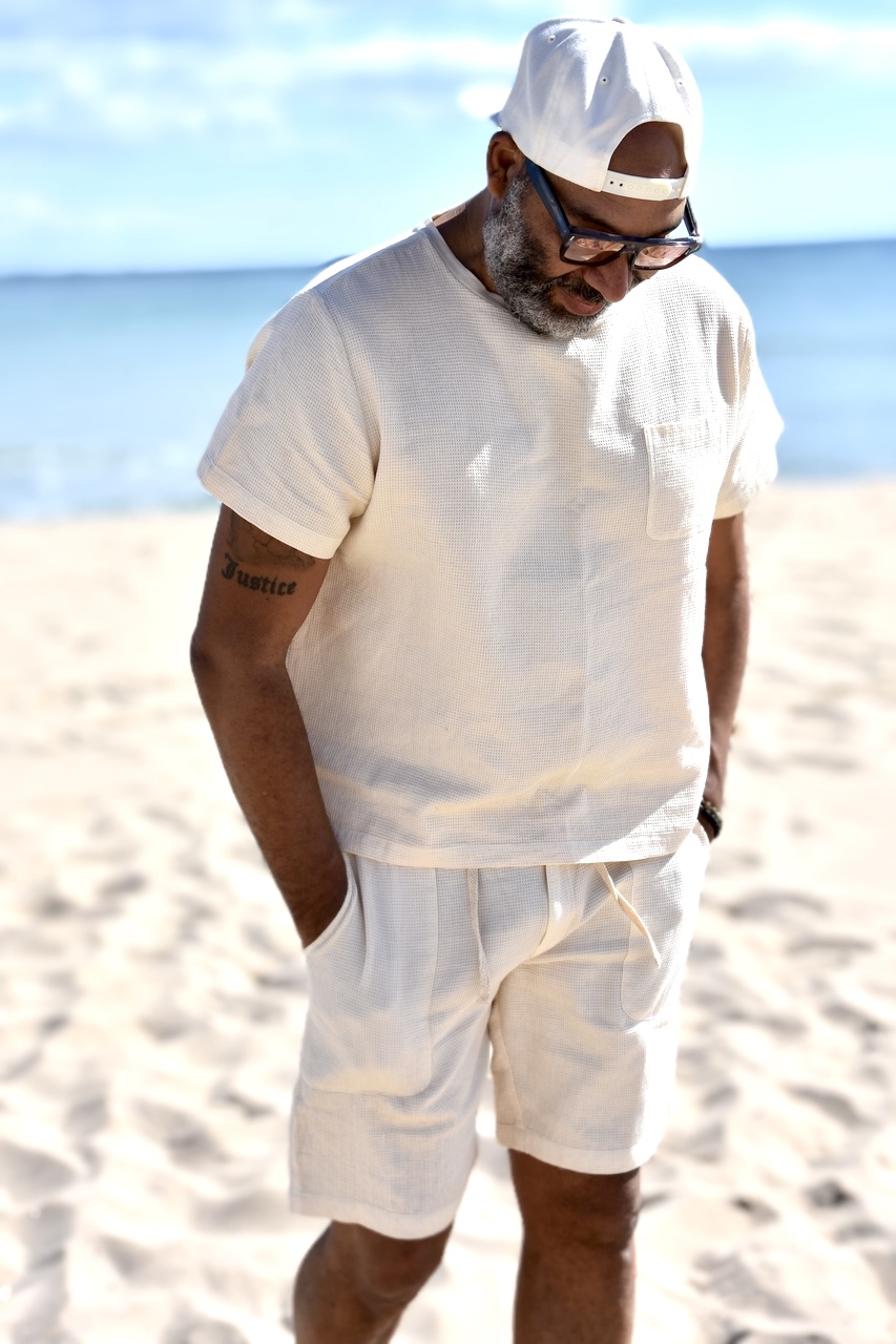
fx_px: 1960
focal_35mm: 52
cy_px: 672
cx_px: 448
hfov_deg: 25.7
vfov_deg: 37.9
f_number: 8
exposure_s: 1/500
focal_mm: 35
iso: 125
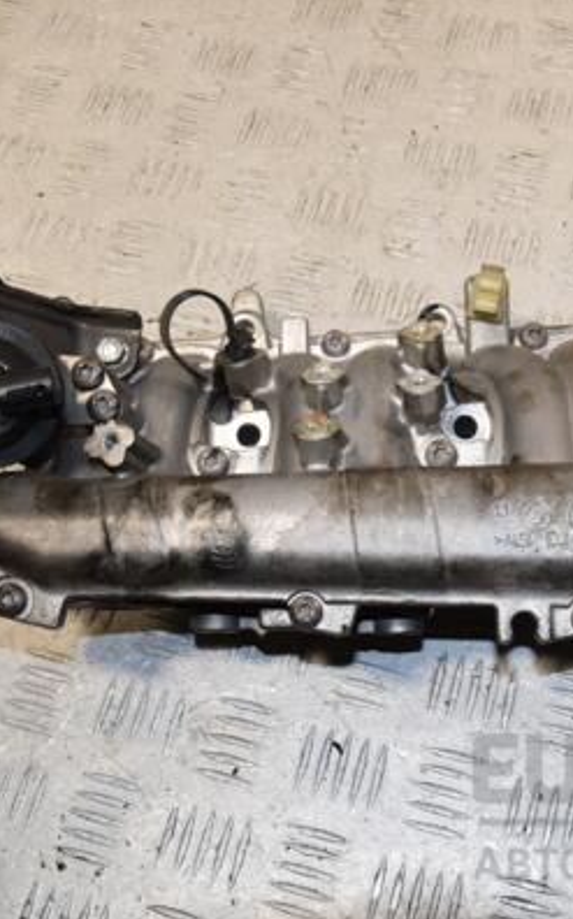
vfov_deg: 39.6
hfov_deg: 25.0
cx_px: 429
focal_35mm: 51
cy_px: 460
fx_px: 1276
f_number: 8
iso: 800
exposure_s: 1/200
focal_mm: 22
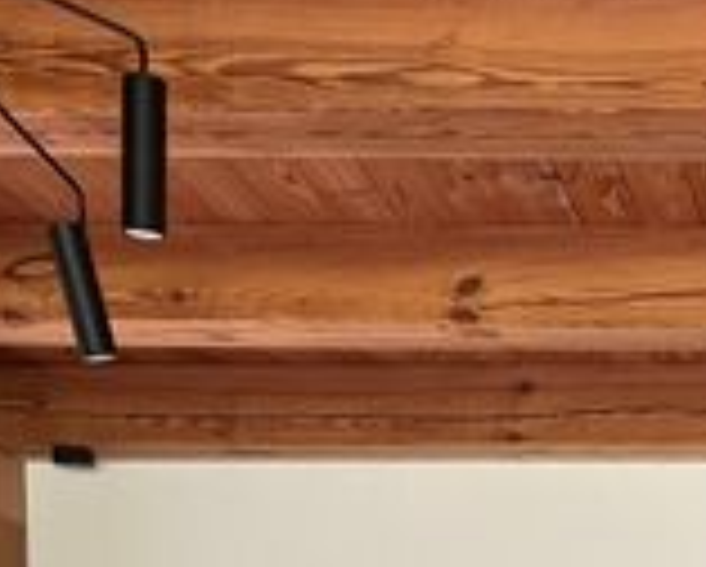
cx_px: 971
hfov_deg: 18.1
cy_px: 976
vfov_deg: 14.3
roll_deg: +0.1
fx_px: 2029
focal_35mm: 97
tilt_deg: -2.2
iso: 160
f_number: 1.6
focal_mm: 5.1
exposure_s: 1/60
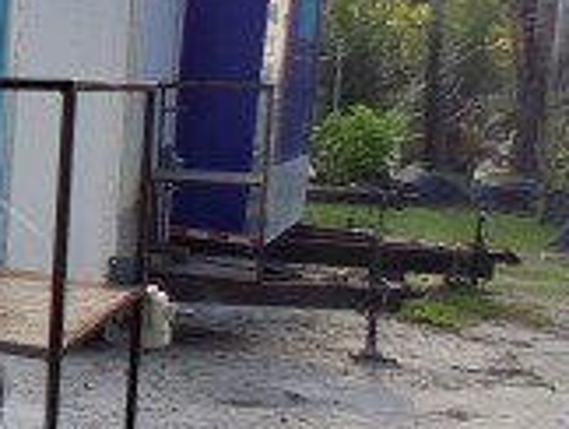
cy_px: 165
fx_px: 1054
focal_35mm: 64
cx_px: -348
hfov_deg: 22.8
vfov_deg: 22.9
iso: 50
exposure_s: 1/838
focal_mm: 1.4
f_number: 2.2
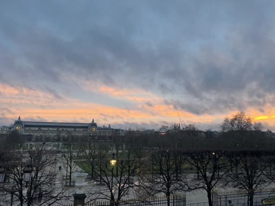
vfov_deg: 40.6
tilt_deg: +9.6
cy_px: 90
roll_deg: -0.5
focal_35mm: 35
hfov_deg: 52.0
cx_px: 173
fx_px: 278
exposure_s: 1/100
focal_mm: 5.7
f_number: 1.5
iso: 100
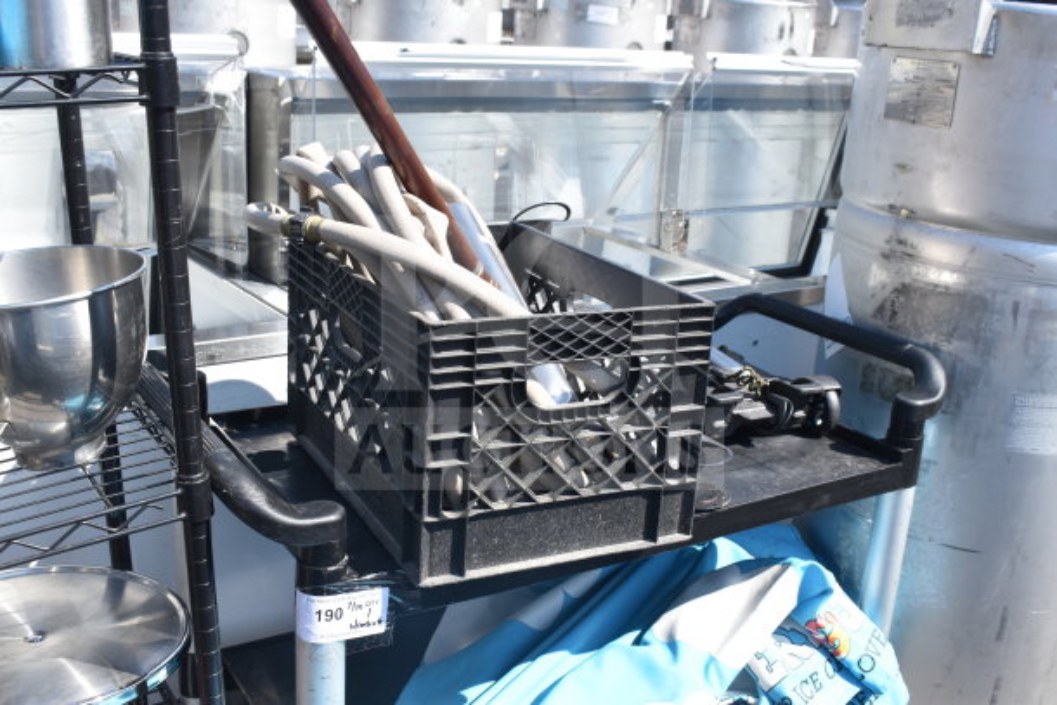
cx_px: 528
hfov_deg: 49.5
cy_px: 352
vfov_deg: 34.2
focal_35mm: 39
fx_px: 1145
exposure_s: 1/200
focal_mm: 26
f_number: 7.1
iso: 200
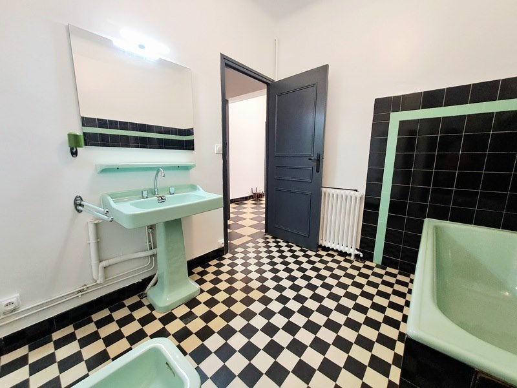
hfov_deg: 106.2
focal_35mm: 13
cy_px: 194
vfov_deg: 89.9
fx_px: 194
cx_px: 258
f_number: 2.2
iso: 250
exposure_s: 1/50
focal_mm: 1.42
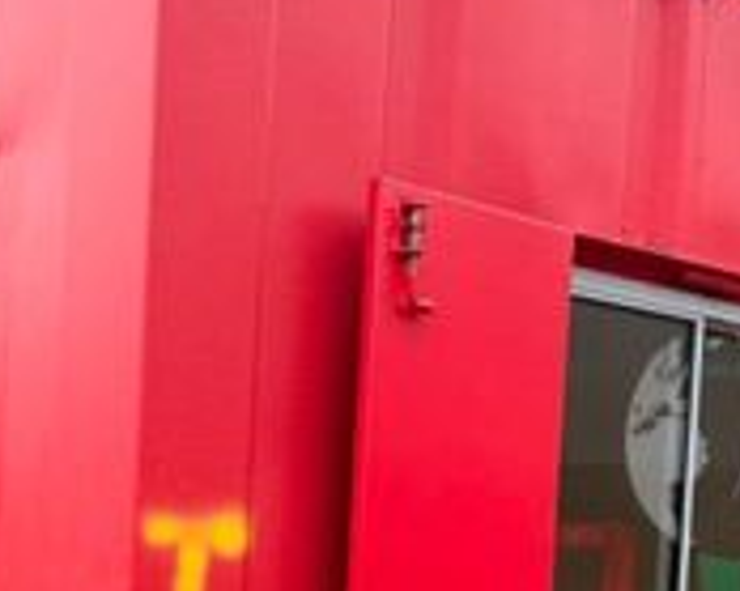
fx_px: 1773
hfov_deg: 23.2
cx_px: 128
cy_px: 638
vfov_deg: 18.3
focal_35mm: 81
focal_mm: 6.76
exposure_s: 1/580
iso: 100
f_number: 1.78
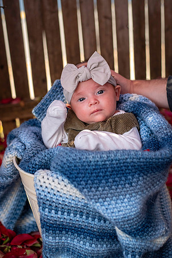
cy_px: 129
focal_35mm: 50
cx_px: 86
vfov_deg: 39.6
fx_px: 359
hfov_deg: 26.9
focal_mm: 50
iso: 3200
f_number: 3.2
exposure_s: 1/2500
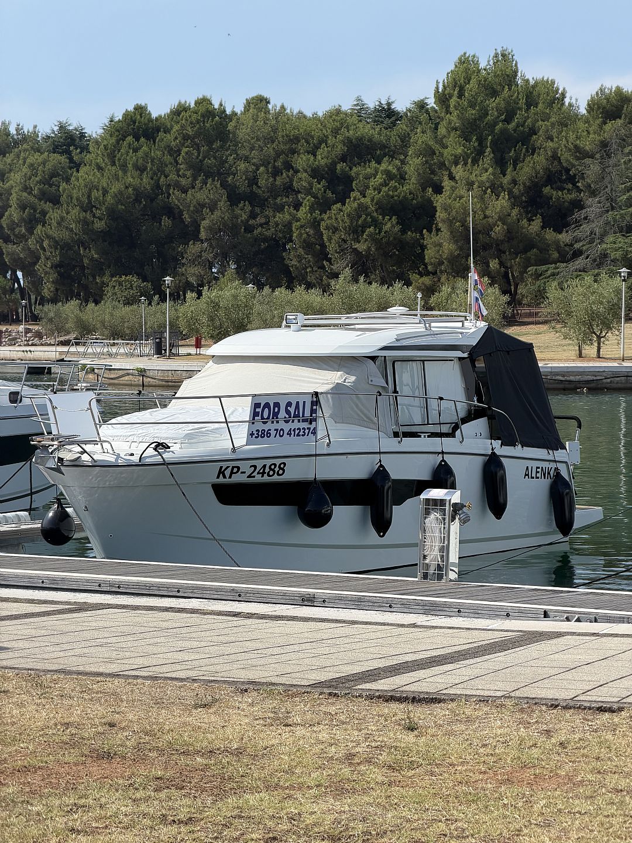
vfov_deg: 19.6
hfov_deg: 14.8
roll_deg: -0.6
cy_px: 422
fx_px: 2434
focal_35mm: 100
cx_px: 316
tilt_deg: -1.4
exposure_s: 1/726
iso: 20
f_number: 2.8
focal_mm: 16.89
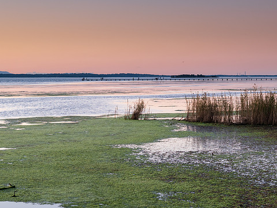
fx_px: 777
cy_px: 115
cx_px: 147
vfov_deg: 15.3
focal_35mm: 97
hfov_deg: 20.2
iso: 400
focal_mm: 75
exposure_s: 1/10
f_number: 6.3
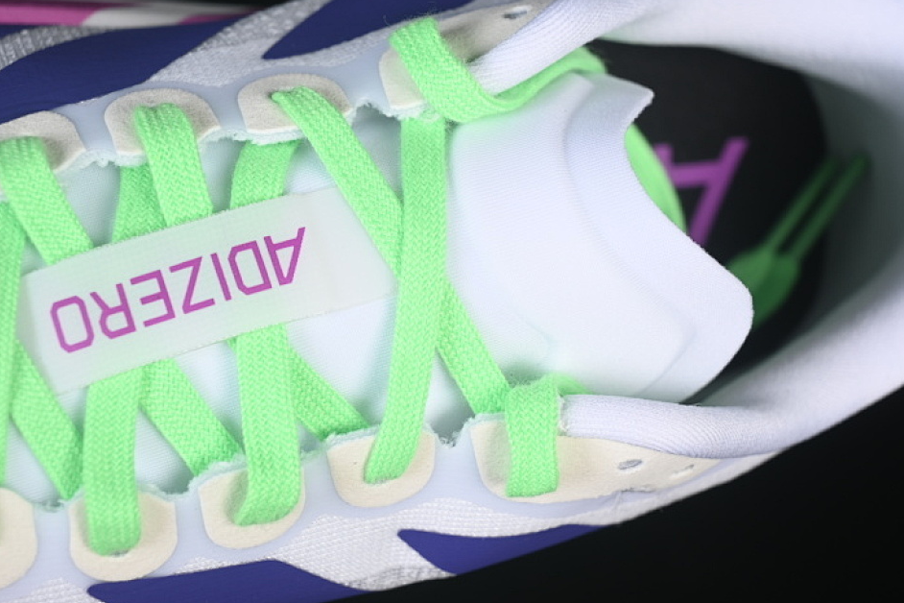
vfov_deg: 15.9
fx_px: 2159
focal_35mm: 86
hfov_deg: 23.6
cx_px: 423
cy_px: 286
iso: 160
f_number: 7.1
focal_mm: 50
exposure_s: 1/80
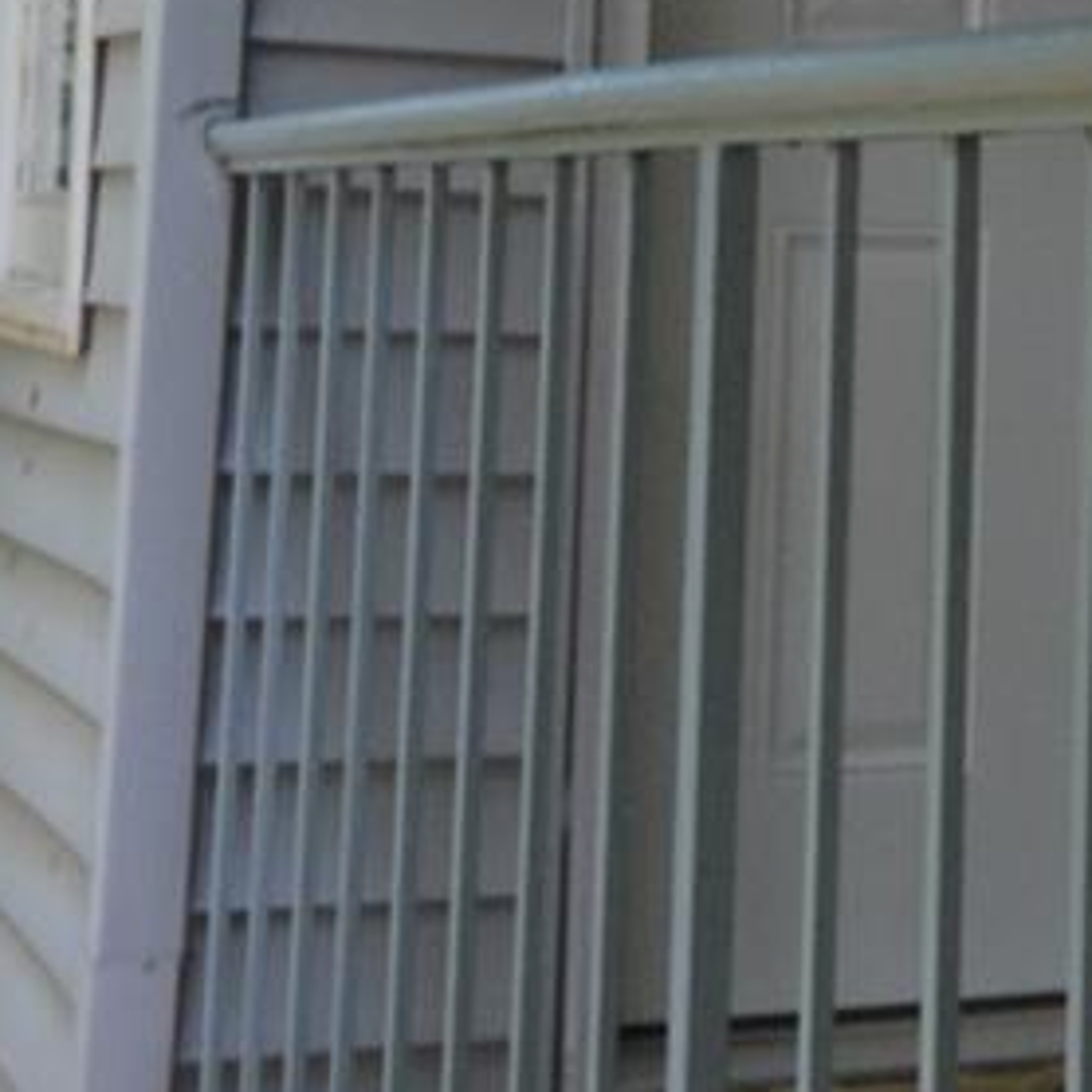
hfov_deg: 18.0
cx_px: 1084
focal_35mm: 94
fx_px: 3355
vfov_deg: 18.1
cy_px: 77
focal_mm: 10
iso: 360
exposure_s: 1/125
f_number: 5.6
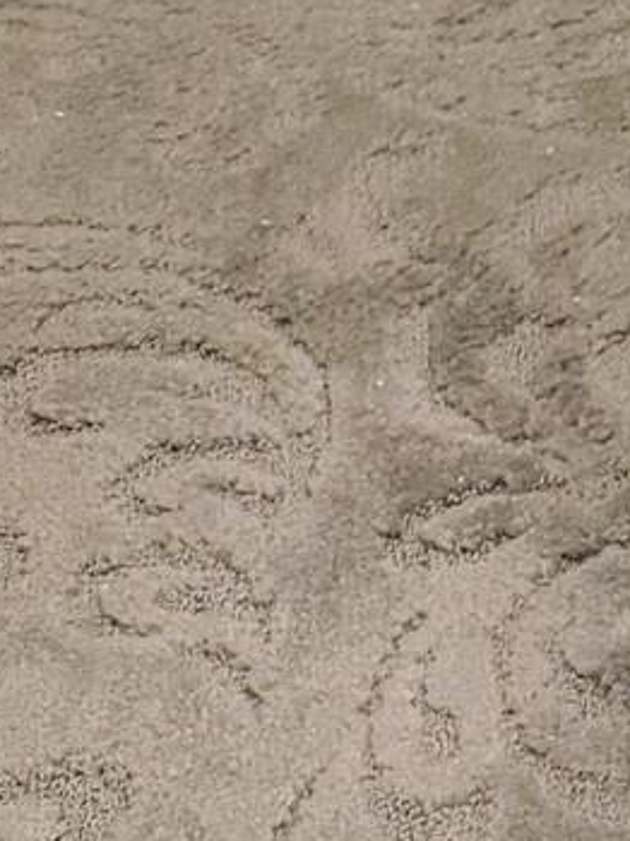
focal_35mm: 158
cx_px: 1390
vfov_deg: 9.4
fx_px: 3839
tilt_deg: -5.8
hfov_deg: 8.7
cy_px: -1790
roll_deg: -0.2
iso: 100
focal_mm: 6.76
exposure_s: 1/120
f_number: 1.78
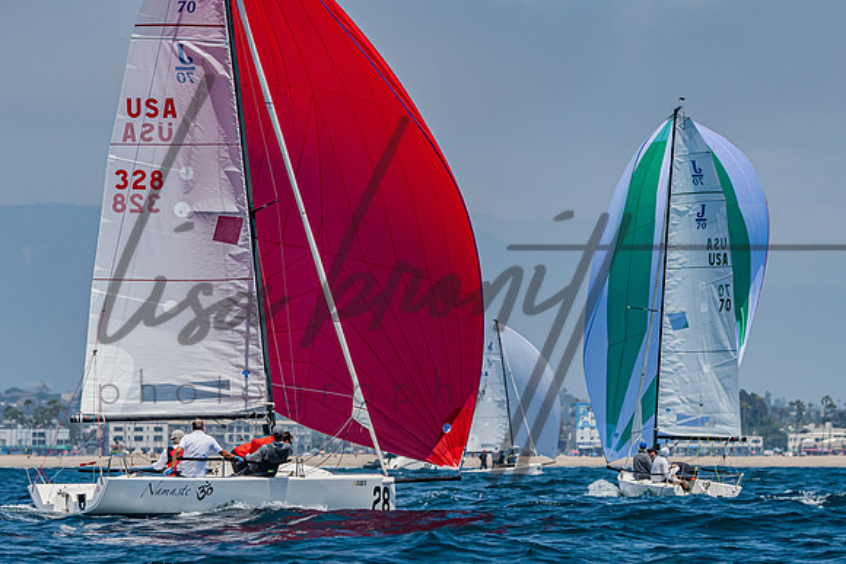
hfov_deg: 6.0
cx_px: 475
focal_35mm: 343
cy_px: 406
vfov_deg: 4.0
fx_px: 8063
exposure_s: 1/2500
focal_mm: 210
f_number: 6.3
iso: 400
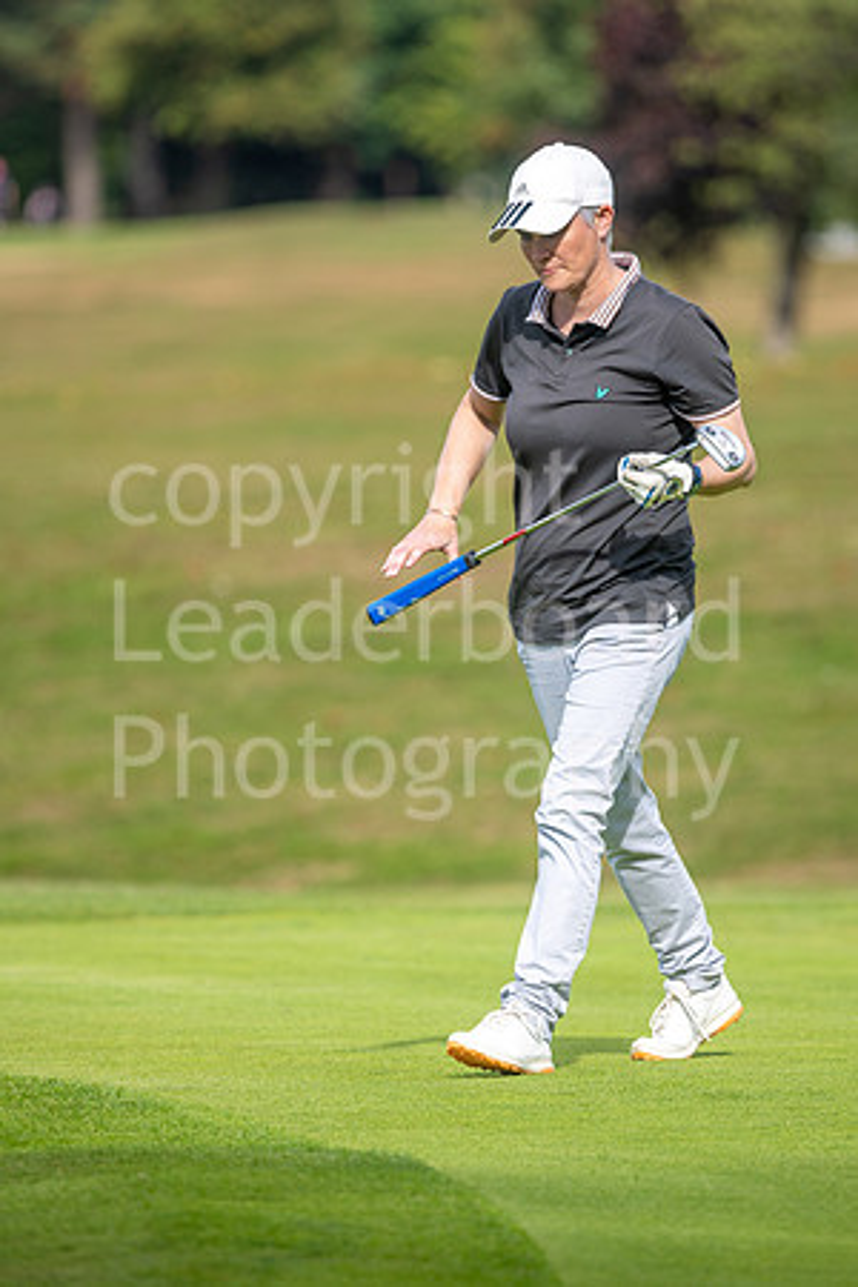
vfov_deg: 4.6
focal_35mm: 450
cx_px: 429
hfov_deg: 3.1
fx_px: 16086
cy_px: 644
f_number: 4.5
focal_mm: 300
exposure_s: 1/640
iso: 100
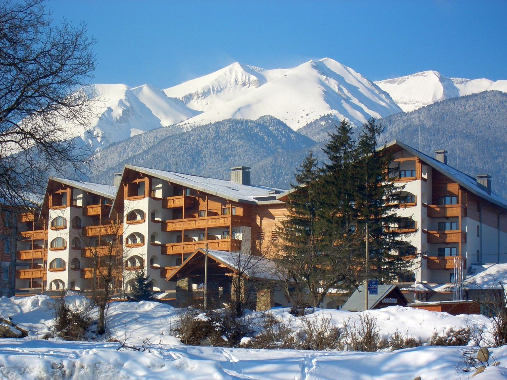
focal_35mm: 105
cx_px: 254
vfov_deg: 14.1
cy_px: 190
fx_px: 1538
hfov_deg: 18.7
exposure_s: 1/200
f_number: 7.7
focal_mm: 17.4
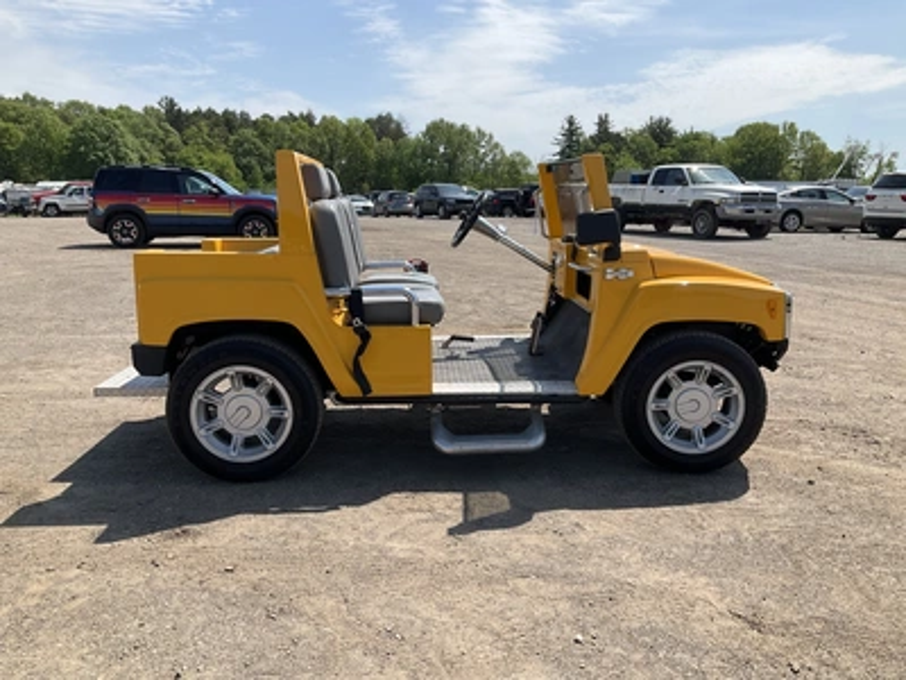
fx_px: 759
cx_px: 453
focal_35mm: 29
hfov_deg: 61.7
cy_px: 340
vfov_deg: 48.2
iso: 25
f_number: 1.8
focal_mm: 3
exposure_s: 1/1786
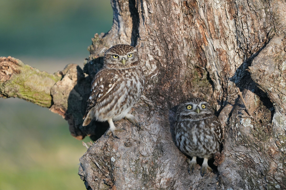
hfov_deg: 3.4
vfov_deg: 2.3
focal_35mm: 600
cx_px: 143
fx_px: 4766
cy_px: 95
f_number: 6.3
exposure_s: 1/800
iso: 1600
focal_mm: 600
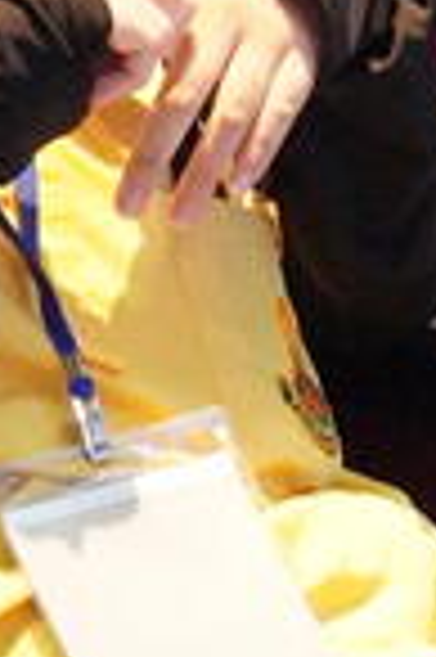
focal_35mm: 257
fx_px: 4683
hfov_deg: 5.3
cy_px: -74
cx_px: 463
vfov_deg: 8.0
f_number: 5.6
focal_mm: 39
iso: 16000
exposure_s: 1/250
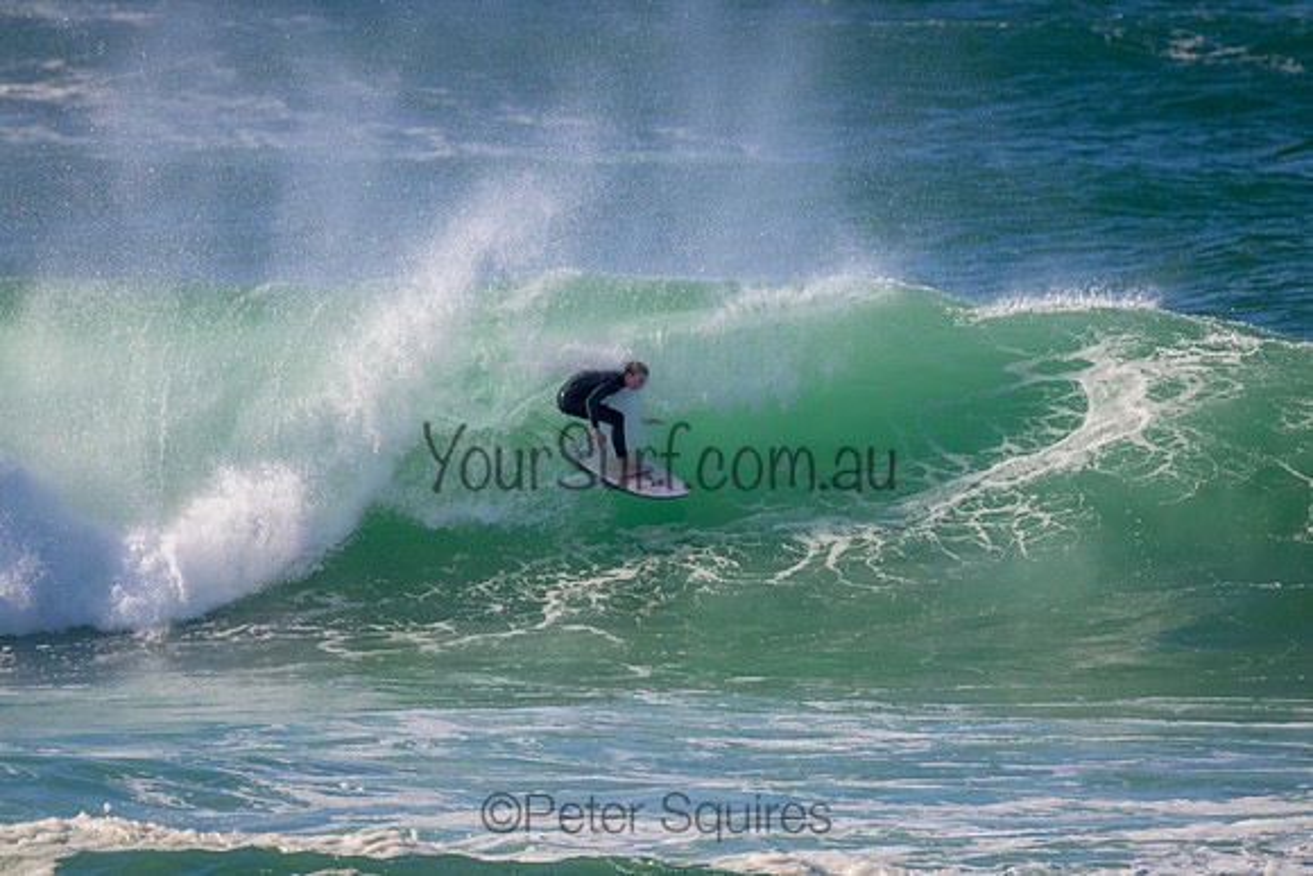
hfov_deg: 2.6
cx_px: 656
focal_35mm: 800
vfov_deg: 1.7
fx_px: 29183
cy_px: 438
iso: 1600
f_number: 11
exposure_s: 1/2000
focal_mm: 800
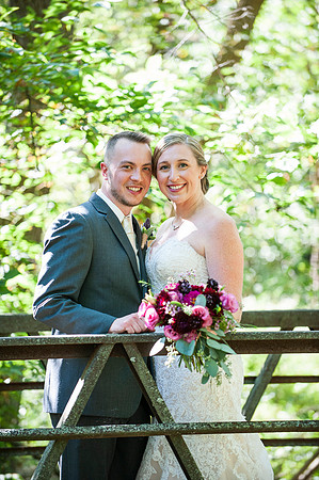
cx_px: 160
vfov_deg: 14.7
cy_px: 240
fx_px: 1865
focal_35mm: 140
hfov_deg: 9.8
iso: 400
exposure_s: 1/320
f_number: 2.8
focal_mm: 140
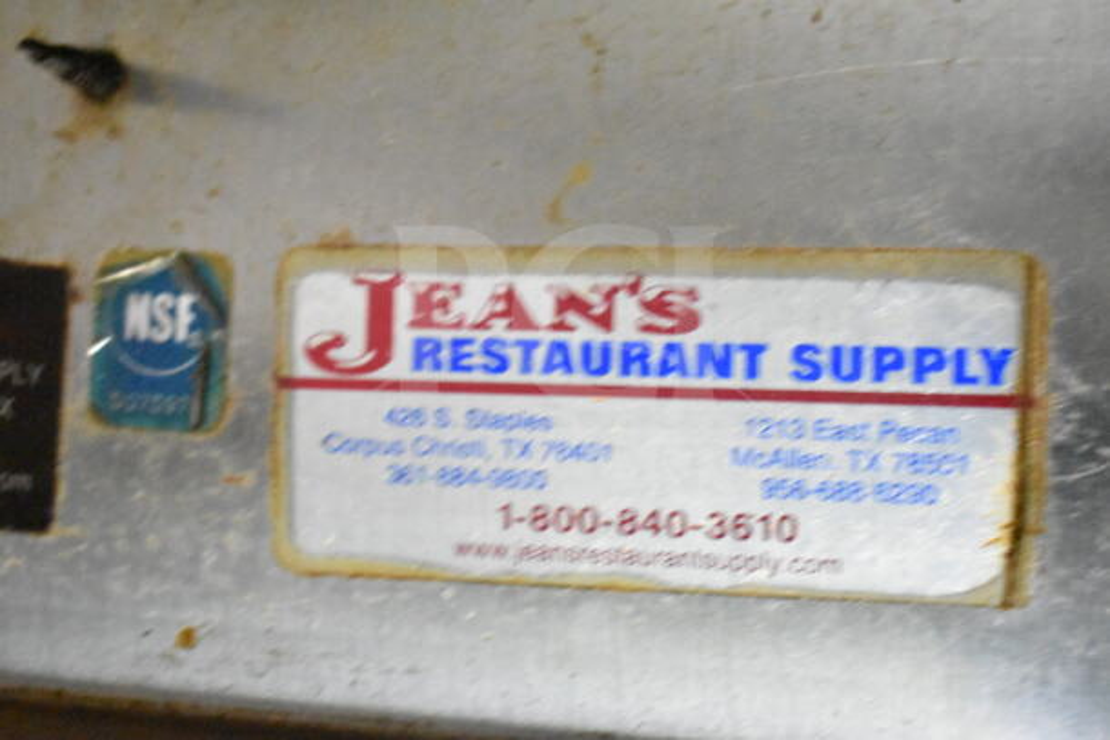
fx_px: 1758
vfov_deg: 23.8
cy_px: 370
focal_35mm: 57
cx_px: 555
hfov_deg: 35.0
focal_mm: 38
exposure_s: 1/60
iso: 18000
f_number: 4.8
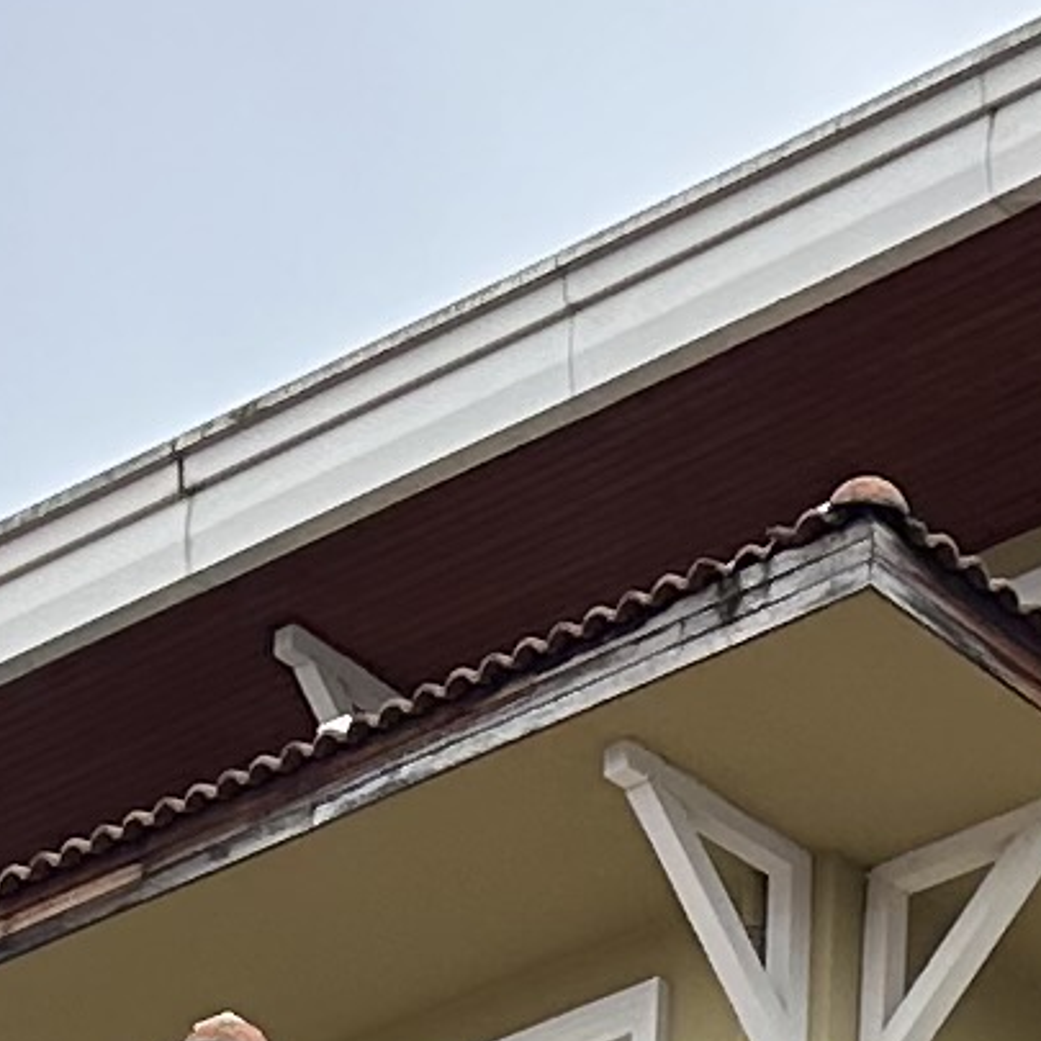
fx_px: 7179
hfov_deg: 8.3
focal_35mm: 211
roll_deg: -1.8
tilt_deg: +16.3
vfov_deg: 7.6
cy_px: 2660
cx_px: 912
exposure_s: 1/1880
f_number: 1.78
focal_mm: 6.86
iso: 80
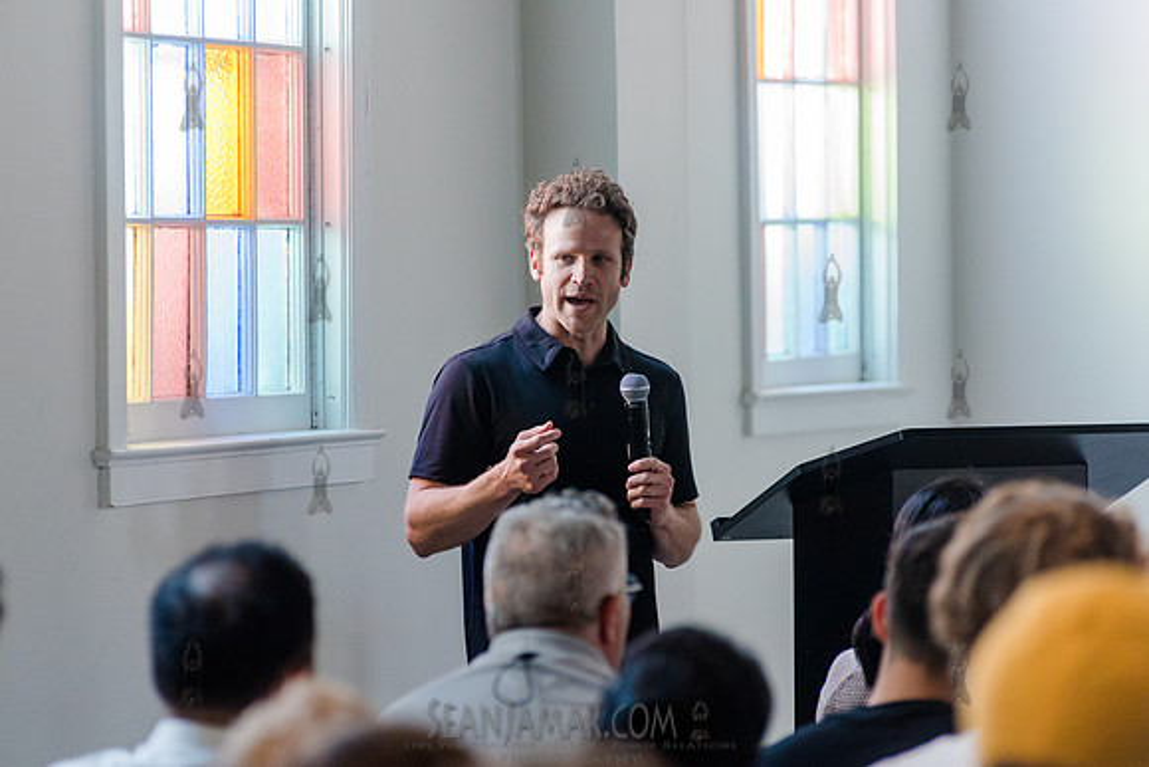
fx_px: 5906
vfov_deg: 7.4
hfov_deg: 11.1
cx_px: 574
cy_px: 384
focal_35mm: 185
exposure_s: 1/320
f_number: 4
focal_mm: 185
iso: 4000
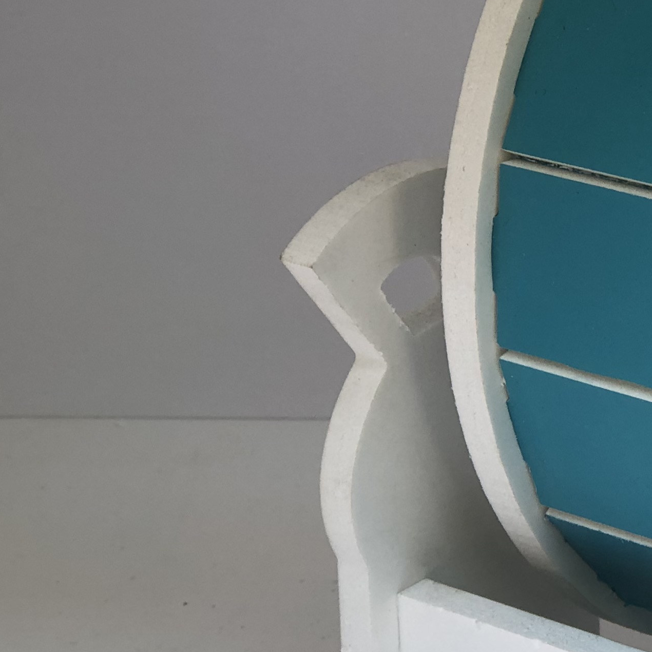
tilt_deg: -20.3
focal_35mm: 160
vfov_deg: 10.9
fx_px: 3410
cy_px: 366
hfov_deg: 10.7
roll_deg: -0.8
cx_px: 809
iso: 32
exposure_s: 1/120
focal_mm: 6.6
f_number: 2.8
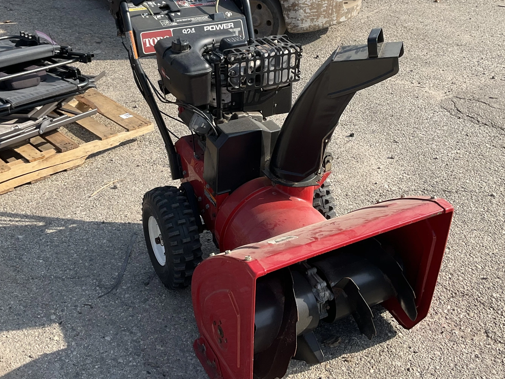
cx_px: 250
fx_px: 627
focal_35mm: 43
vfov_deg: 33.3
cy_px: 130
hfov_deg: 43.8
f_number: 1.8
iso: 25
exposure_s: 1/1035
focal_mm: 3
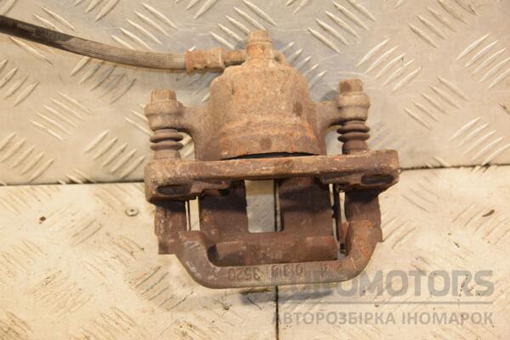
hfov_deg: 23.4
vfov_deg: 15.7
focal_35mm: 87
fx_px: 1232
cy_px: 170
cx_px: 255
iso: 800
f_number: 5
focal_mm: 58
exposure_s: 1/125
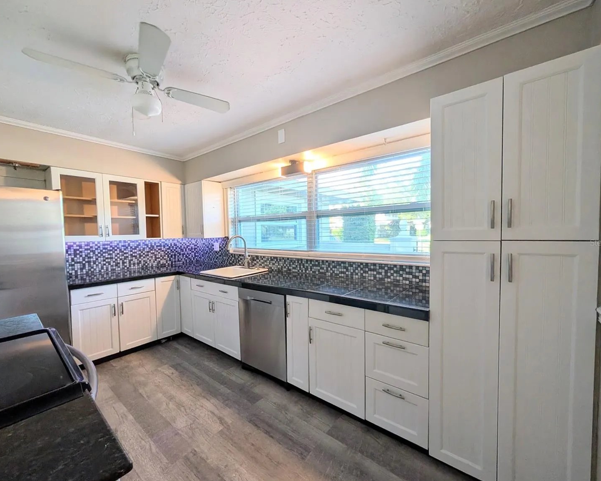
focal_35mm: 13
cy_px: 242
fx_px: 231
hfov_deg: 104.8
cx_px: 296
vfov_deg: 92.2
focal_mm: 2.02
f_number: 1.7
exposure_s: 1/120
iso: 105
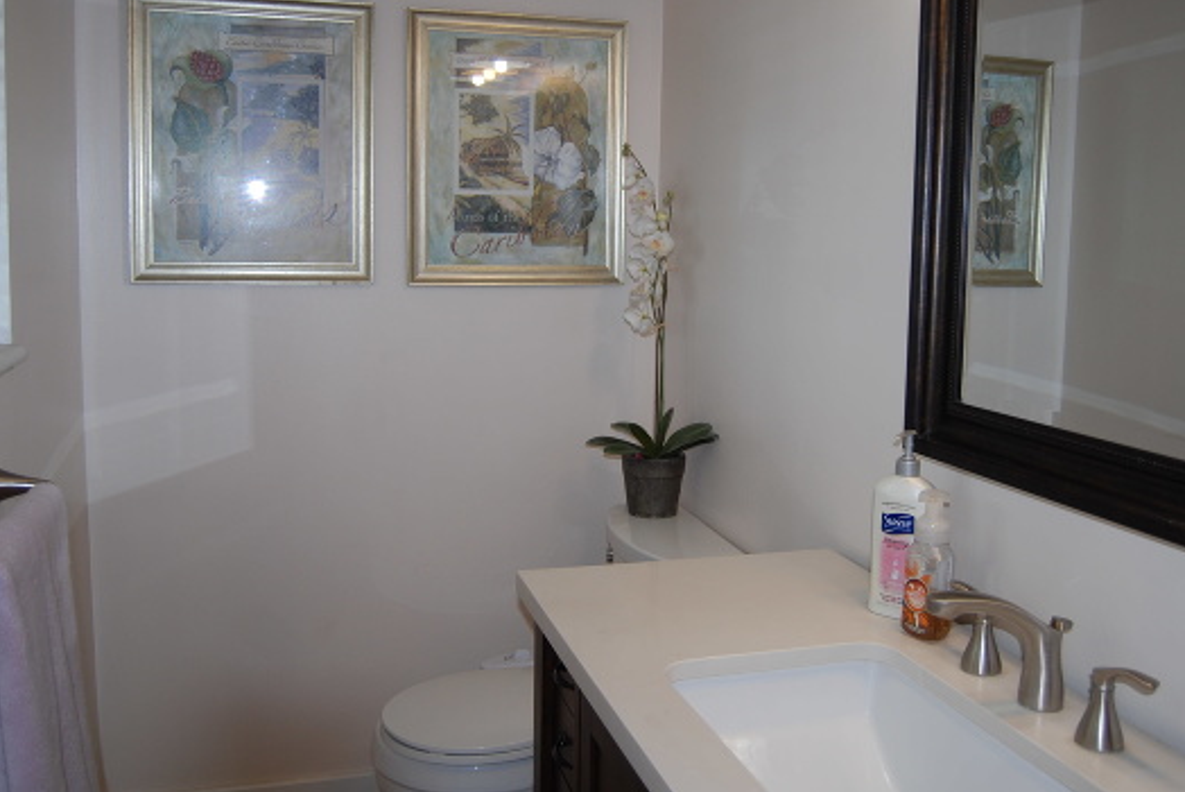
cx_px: 647
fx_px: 1087
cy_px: 339
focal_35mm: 33
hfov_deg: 57.1
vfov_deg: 39.9
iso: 200
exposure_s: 1/60
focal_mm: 18
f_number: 3.5
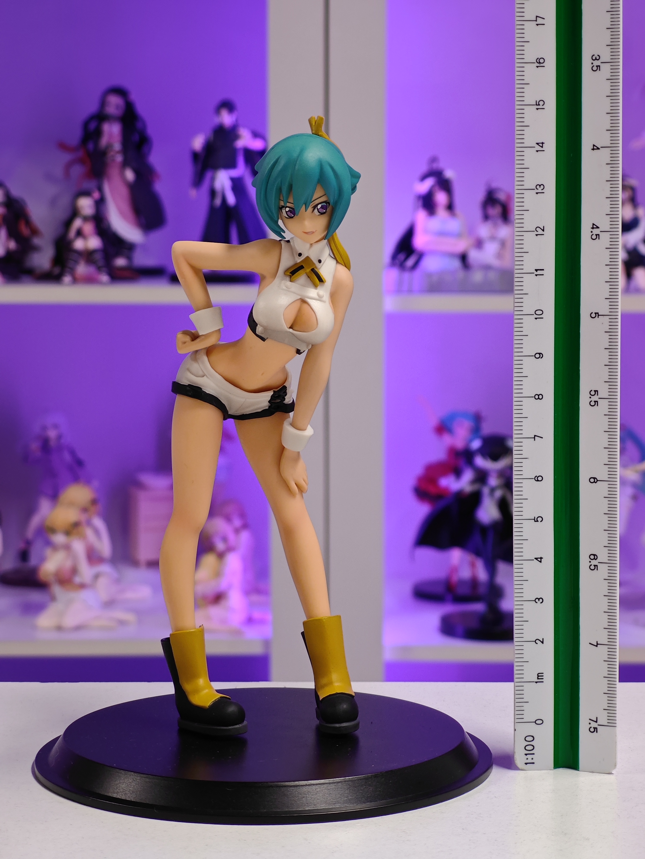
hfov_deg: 18.4
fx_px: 1988
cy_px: 430
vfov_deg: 24.4
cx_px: 322
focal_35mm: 80
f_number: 2.4
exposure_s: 1/19.2
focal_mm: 7.48
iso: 400
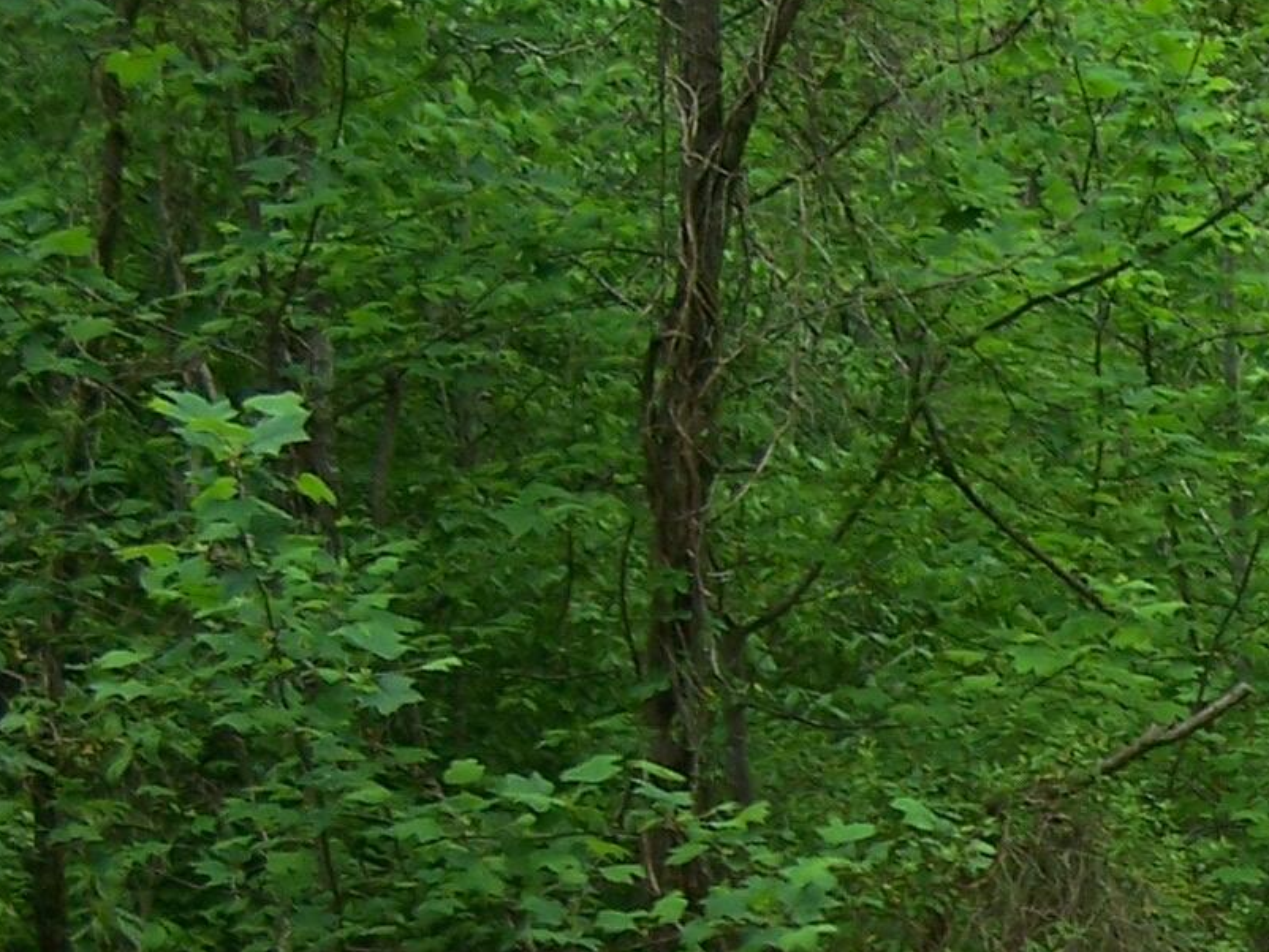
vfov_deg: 11.6
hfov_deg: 14.8
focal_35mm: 122
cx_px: 2027
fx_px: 4474
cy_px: 1455
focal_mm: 6.3
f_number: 2.8
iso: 80
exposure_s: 1/250
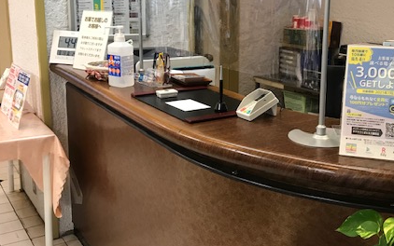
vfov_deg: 28.5
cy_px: 96
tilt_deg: -11.7
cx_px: 271
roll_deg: -1.5
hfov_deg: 43.6
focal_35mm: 45
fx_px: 483
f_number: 1.8
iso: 50
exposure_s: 1/17
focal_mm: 3.99
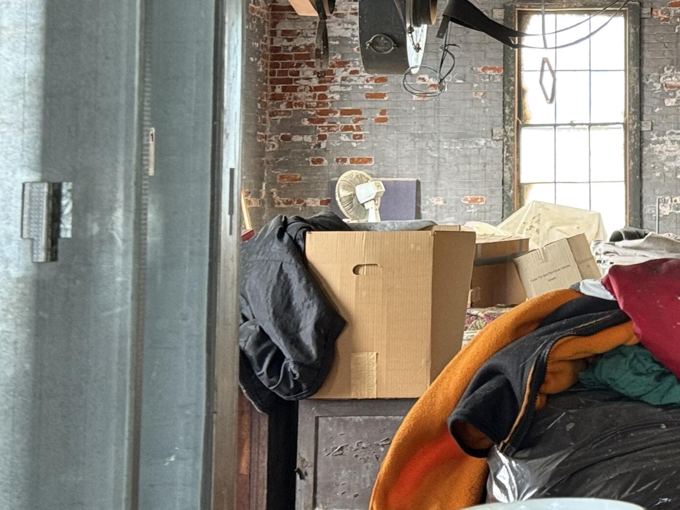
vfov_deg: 14.1
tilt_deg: +5.8
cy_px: -15
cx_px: 684
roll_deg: +0.4
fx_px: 2024
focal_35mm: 103
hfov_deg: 18.6
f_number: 1.78
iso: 250
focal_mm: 6.76
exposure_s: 1/48
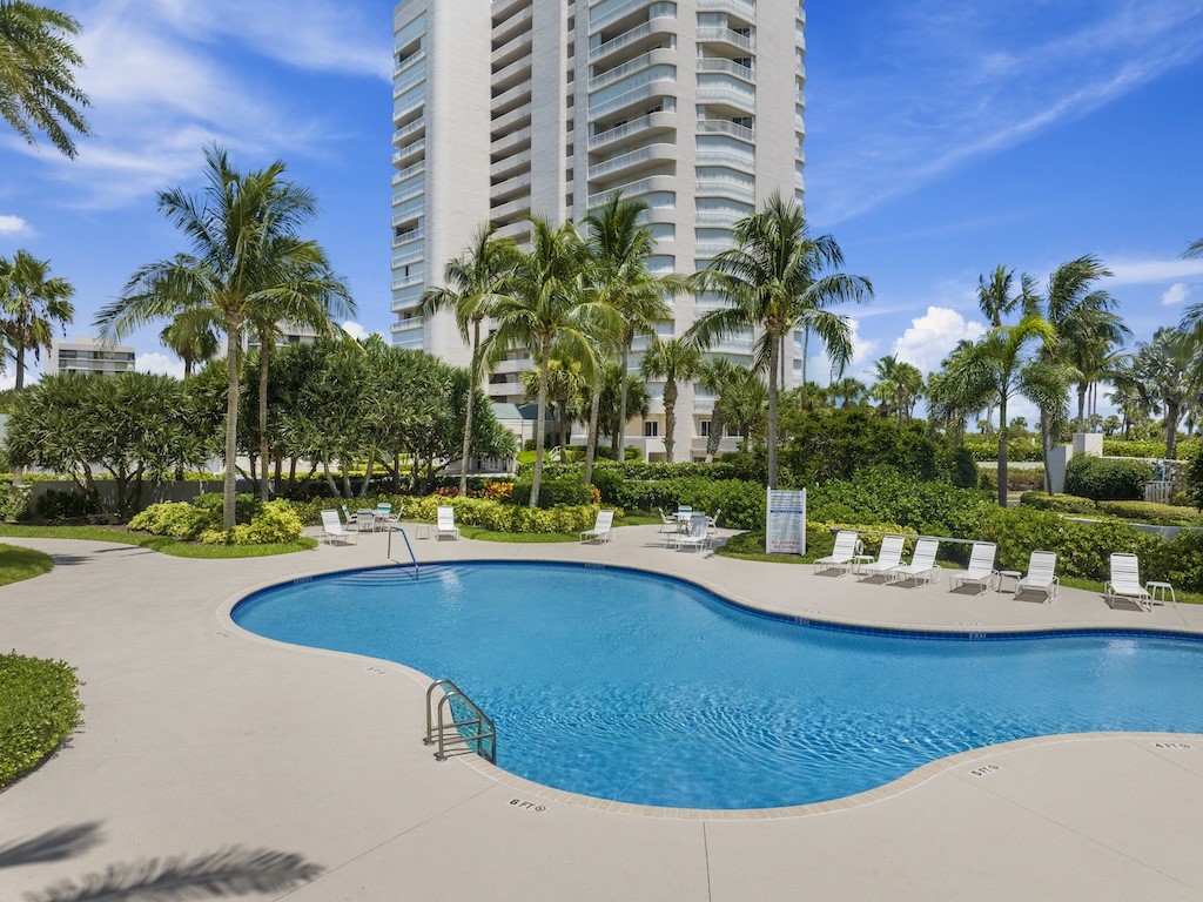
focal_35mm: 24
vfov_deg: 56.8
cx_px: 602
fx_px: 834
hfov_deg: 71.6
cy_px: 451
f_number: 7.1
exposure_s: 1/50
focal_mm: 12.29
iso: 100
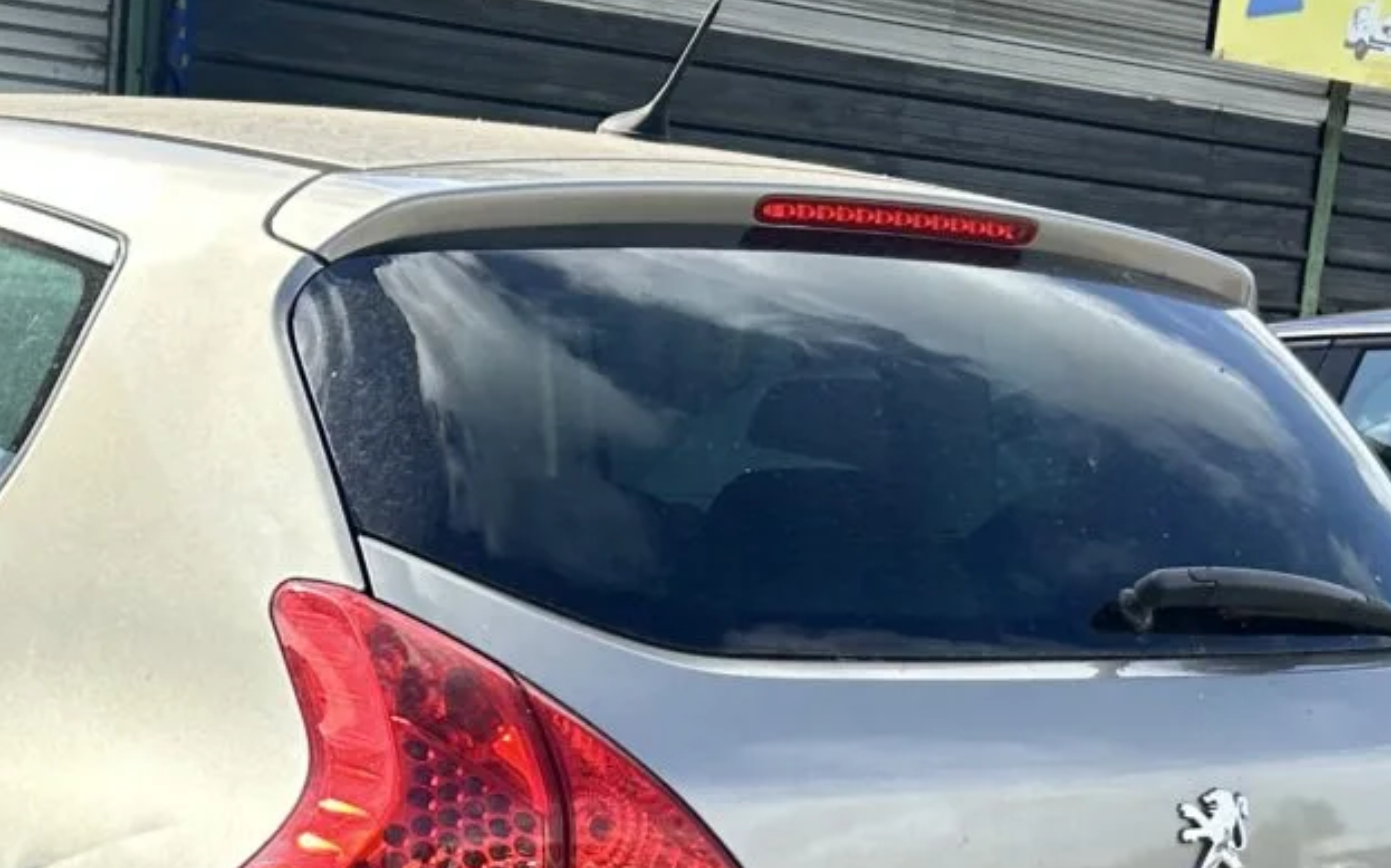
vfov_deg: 14.8
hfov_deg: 24.1
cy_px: 1062
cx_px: 330
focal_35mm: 85
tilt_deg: -5.9
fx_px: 3221
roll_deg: -2.4
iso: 50
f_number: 1.5
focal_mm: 5.7
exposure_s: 1/1068
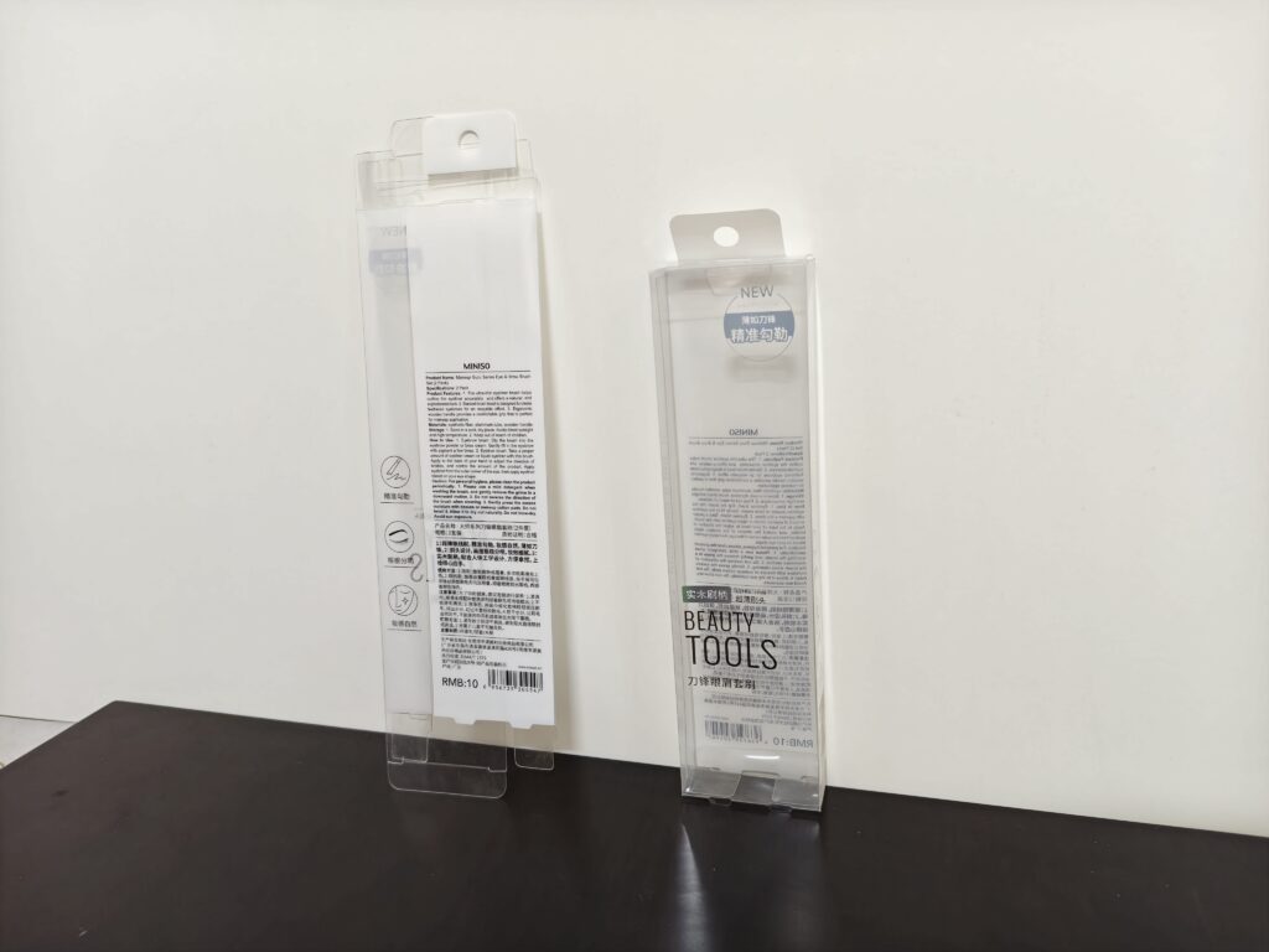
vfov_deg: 58.9
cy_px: 476
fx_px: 843
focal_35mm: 23
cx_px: 634
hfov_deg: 73.9
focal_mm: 5.56
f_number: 1.88
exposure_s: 1/50
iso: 947
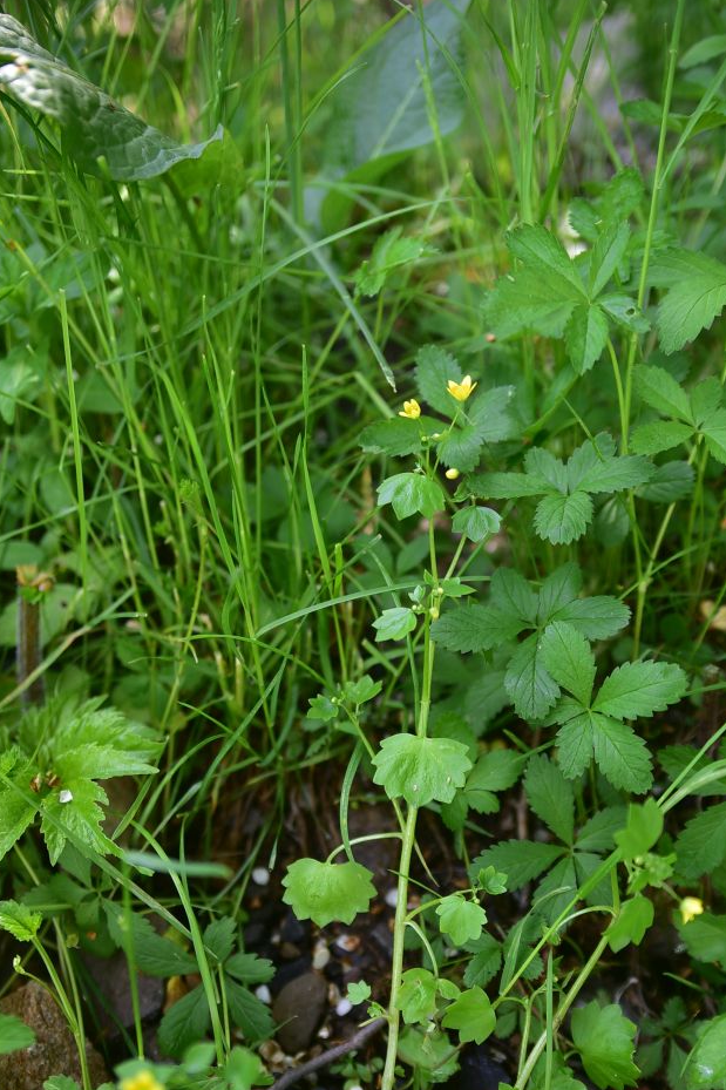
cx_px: 444
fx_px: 2118
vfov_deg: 28.6
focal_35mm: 70
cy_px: 757
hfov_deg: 19.4
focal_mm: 50
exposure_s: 1/320
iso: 250
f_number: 2.8
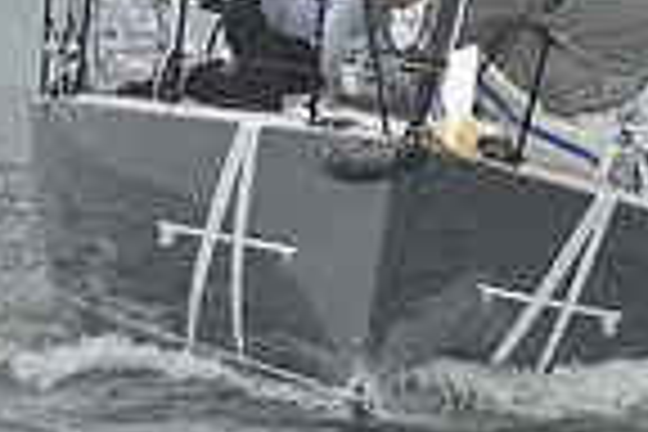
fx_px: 17405
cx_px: 486
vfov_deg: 1.4
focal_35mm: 967
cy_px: 56
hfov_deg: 2.1
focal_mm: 240
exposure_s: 1/800
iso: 280
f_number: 7.1
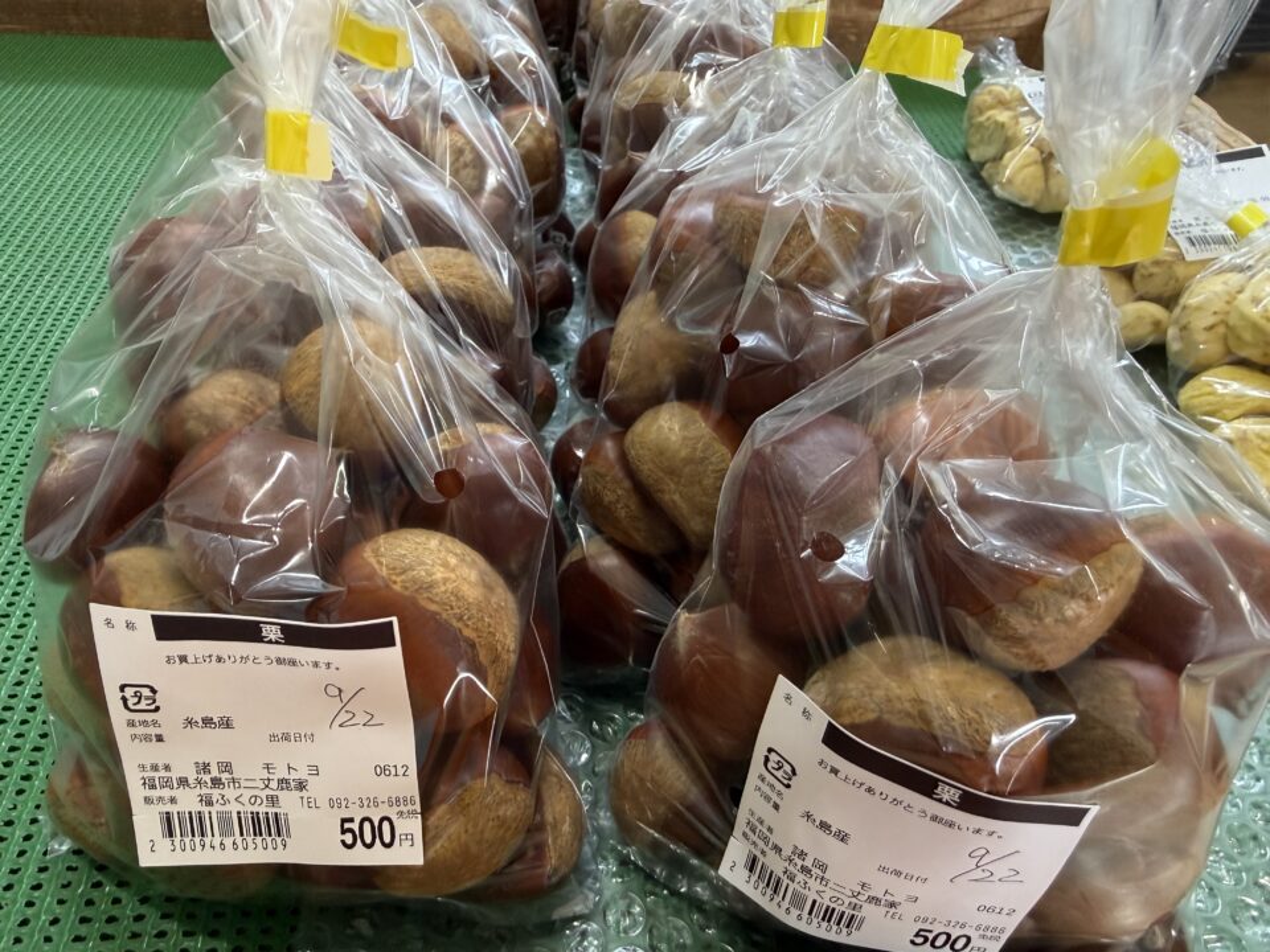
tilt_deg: -43.8
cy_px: 476
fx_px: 881
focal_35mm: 24
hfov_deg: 71.6
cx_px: 635
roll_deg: -5.2
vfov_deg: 56.8
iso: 320
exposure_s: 1/120
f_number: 2.2
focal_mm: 2.22
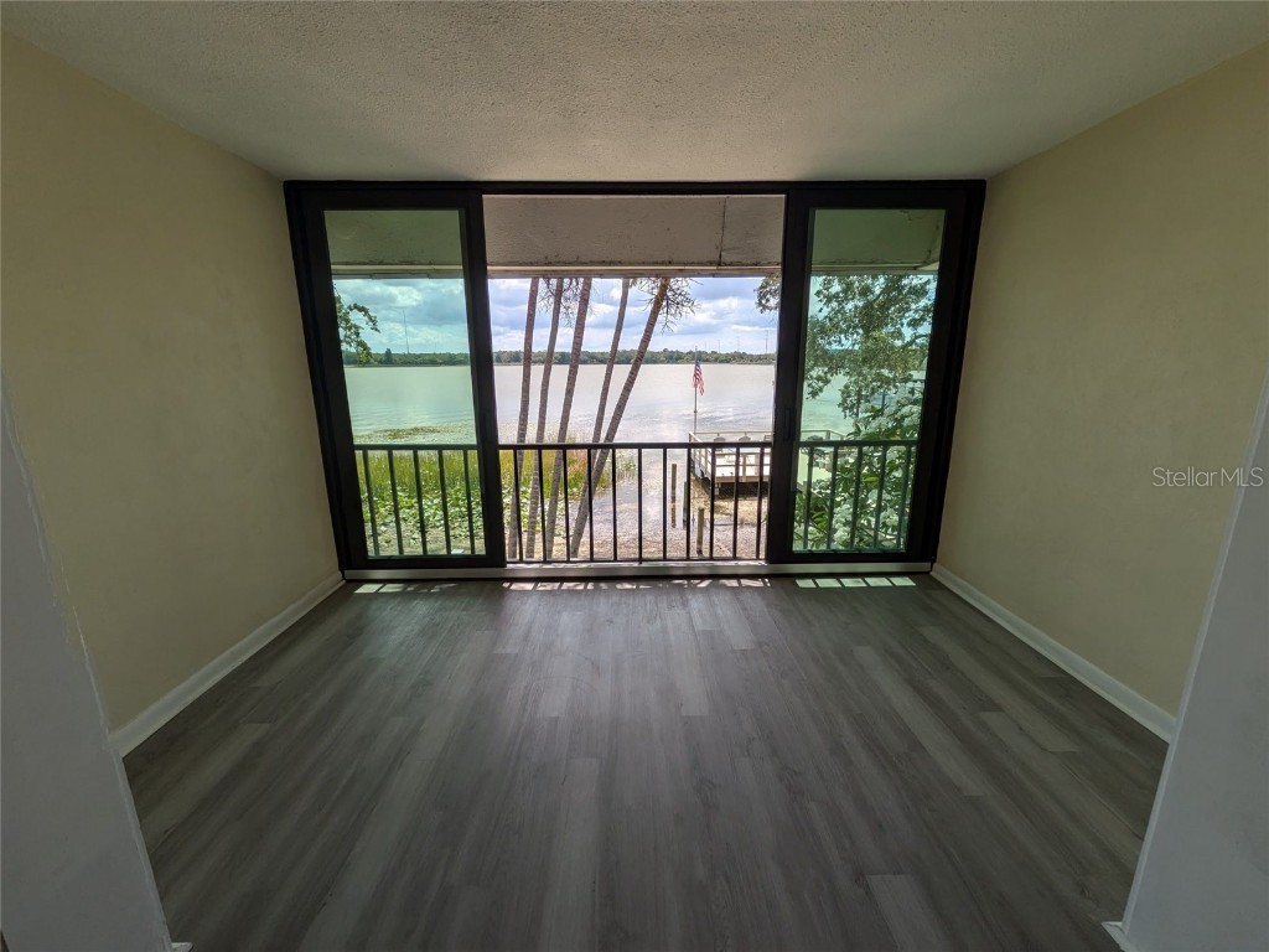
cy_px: 476
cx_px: 634
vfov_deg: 85.7
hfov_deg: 102.1
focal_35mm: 14
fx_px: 513
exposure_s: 1/1250
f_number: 2.2
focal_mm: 1.83
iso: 46
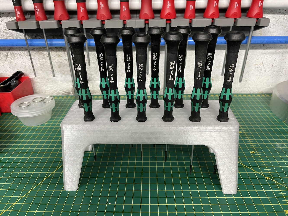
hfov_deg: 67.3
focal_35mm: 26
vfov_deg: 53.1
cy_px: 108
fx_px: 216
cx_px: 144
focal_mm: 4.2
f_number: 1.6
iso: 200
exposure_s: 1/50
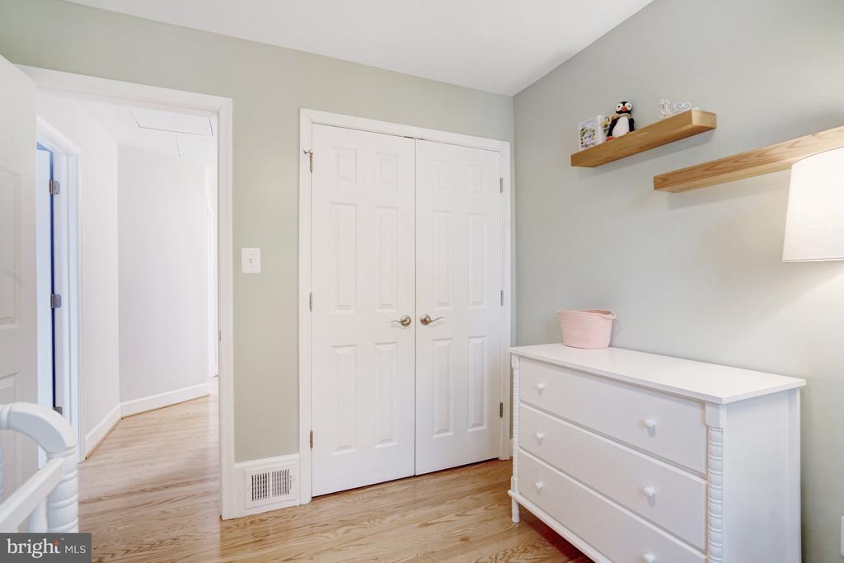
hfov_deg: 96.7
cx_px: 422
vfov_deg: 73.8
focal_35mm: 16
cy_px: 282
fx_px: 375
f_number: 8
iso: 1250
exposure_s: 1/25
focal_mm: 16
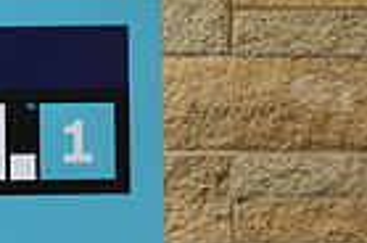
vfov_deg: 4.6
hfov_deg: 7.0
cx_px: -169
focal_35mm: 293
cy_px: -210
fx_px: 2980
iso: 400
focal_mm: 70
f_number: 3.2
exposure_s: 1/60
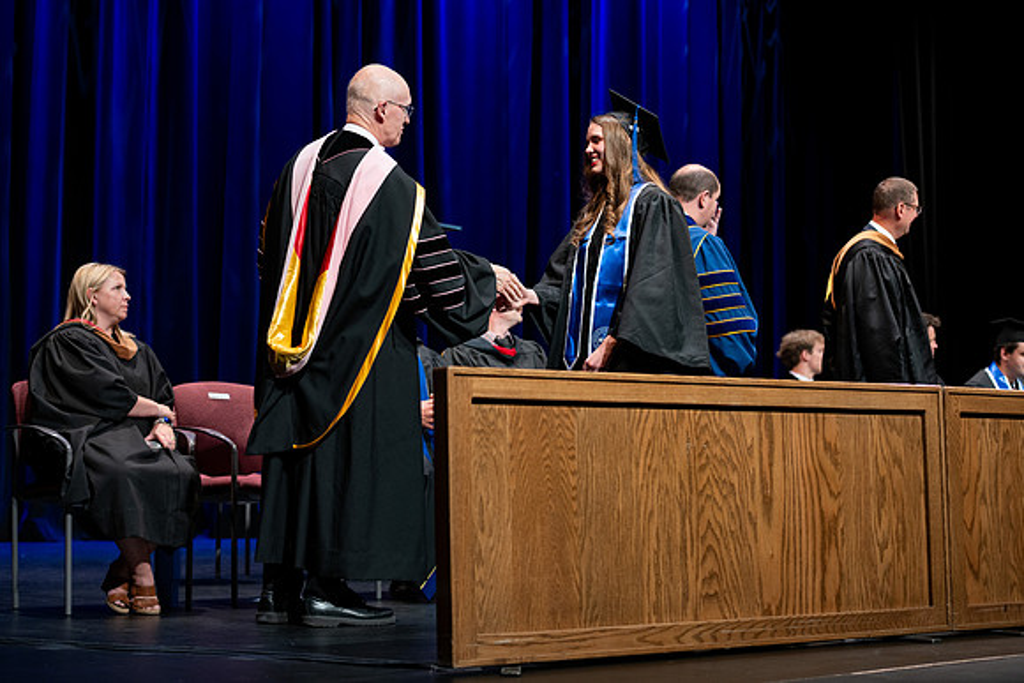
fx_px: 1991
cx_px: 512
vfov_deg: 19.5
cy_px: 342
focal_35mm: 70
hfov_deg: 28.8
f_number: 2.8
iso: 500
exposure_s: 1/250
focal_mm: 70
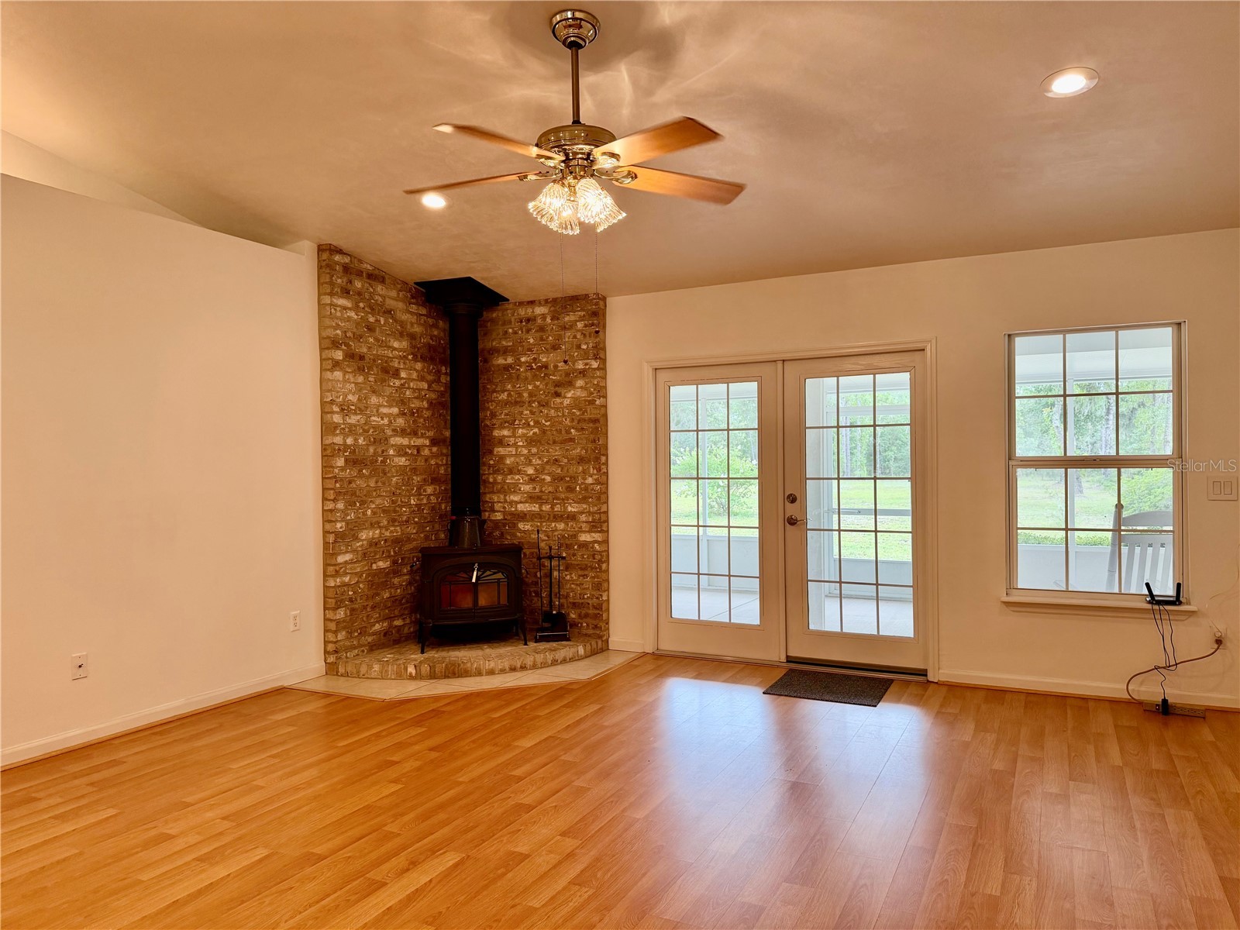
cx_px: 620
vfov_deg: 56.8
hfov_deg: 71.6
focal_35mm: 24
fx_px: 860
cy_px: 465
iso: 160
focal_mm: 6.76
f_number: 1.78
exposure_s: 1/120
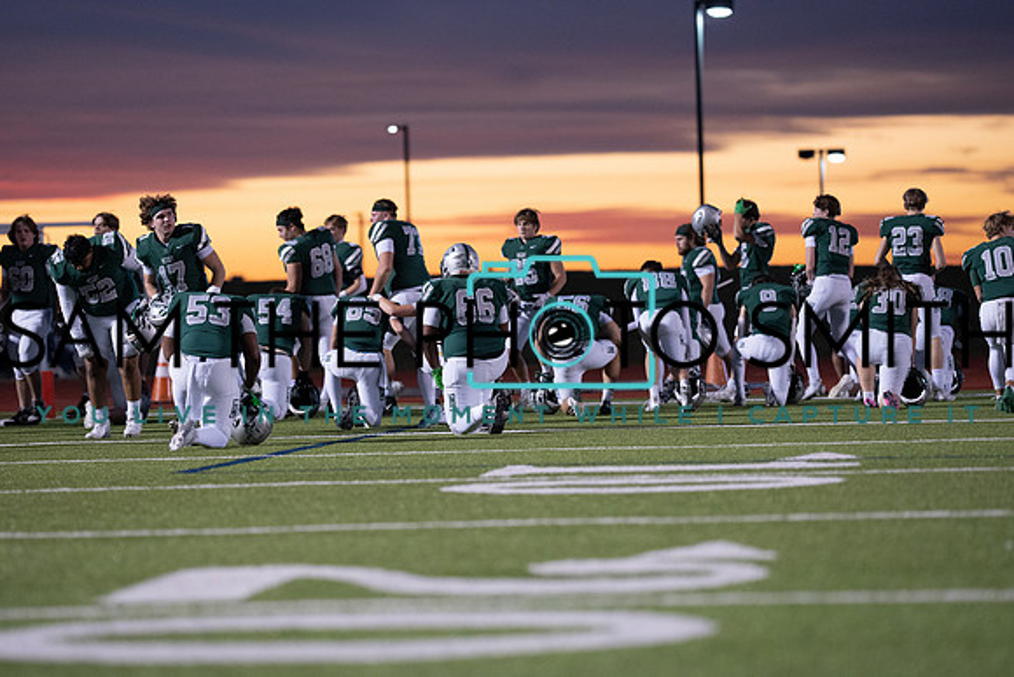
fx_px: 4356
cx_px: 444
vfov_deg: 8.9
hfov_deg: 13.3
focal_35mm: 155
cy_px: 343
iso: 2500
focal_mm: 135
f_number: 2
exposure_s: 1/1250
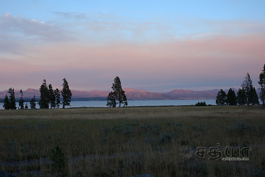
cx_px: 132
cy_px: 88
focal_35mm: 44
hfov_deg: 45.0
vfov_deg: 30.8
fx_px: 320
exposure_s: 1/60
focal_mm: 29
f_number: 5.6
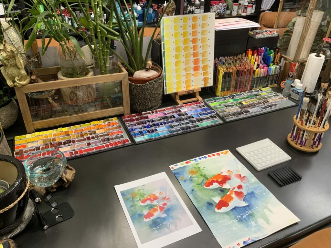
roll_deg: -2.2
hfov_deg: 61.7
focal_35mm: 29
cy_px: 124
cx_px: 166
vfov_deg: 48.2
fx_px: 277
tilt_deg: -34.0
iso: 64
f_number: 1.8
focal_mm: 3
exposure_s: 1/62
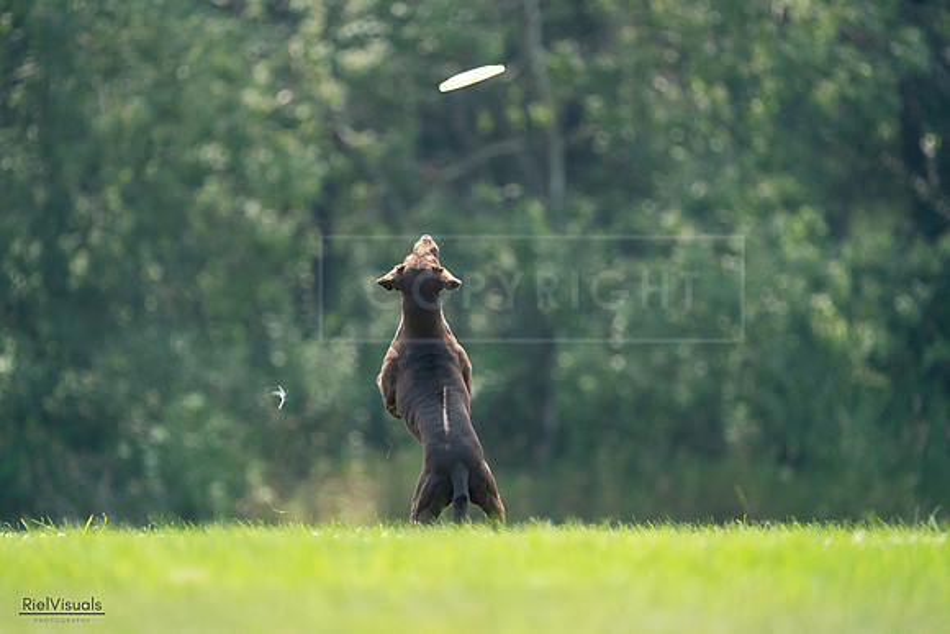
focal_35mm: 600
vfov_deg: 2.3
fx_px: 15836
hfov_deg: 3.4
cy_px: 317
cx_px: 475
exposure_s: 1/4000
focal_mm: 600
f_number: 6.3
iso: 3200
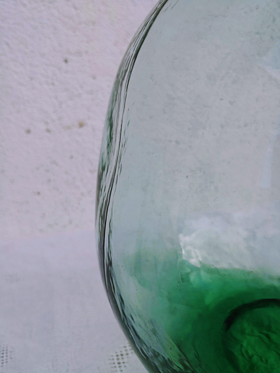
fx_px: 291
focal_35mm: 27
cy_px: 186
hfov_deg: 51.4
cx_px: 140
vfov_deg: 65.3
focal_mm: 3.95
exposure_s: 1/935
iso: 50
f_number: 1.6
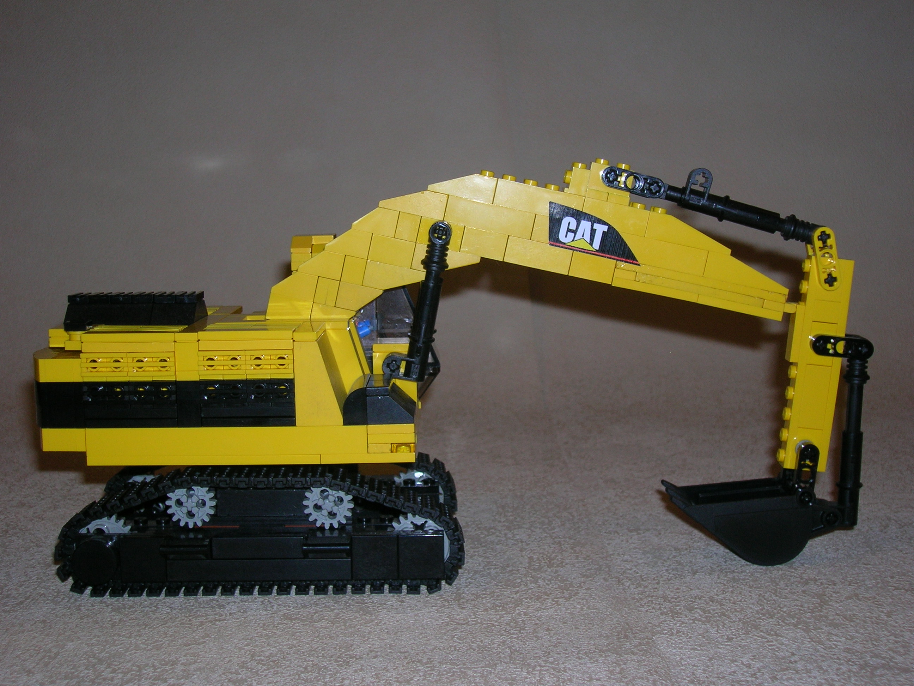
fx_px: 1215
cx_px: 457
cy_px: 343
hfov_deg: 41.2
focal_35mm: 46
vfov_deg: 31.5
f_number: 3.2
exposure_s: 1/60.1
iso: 50
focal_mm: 7.7
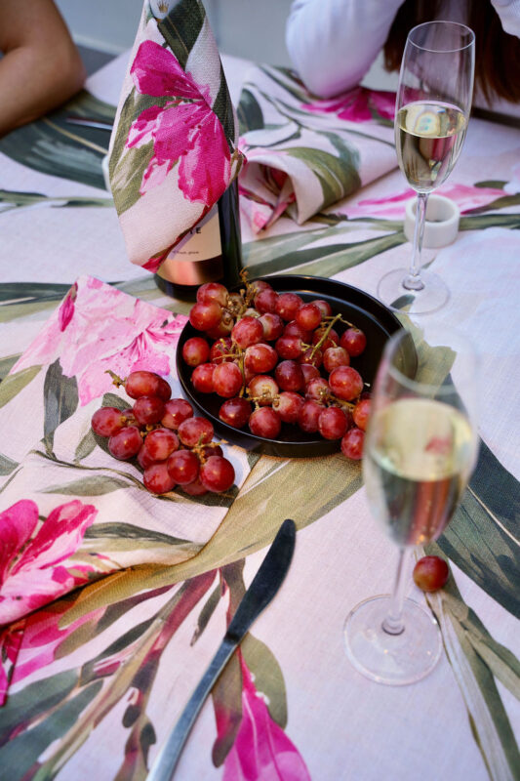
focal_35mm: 43
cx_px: 260
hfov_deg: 31.3
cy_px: 390
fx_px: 928
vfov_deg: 45.6
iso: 200
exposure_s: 1/160
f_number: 4
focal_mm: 42.8
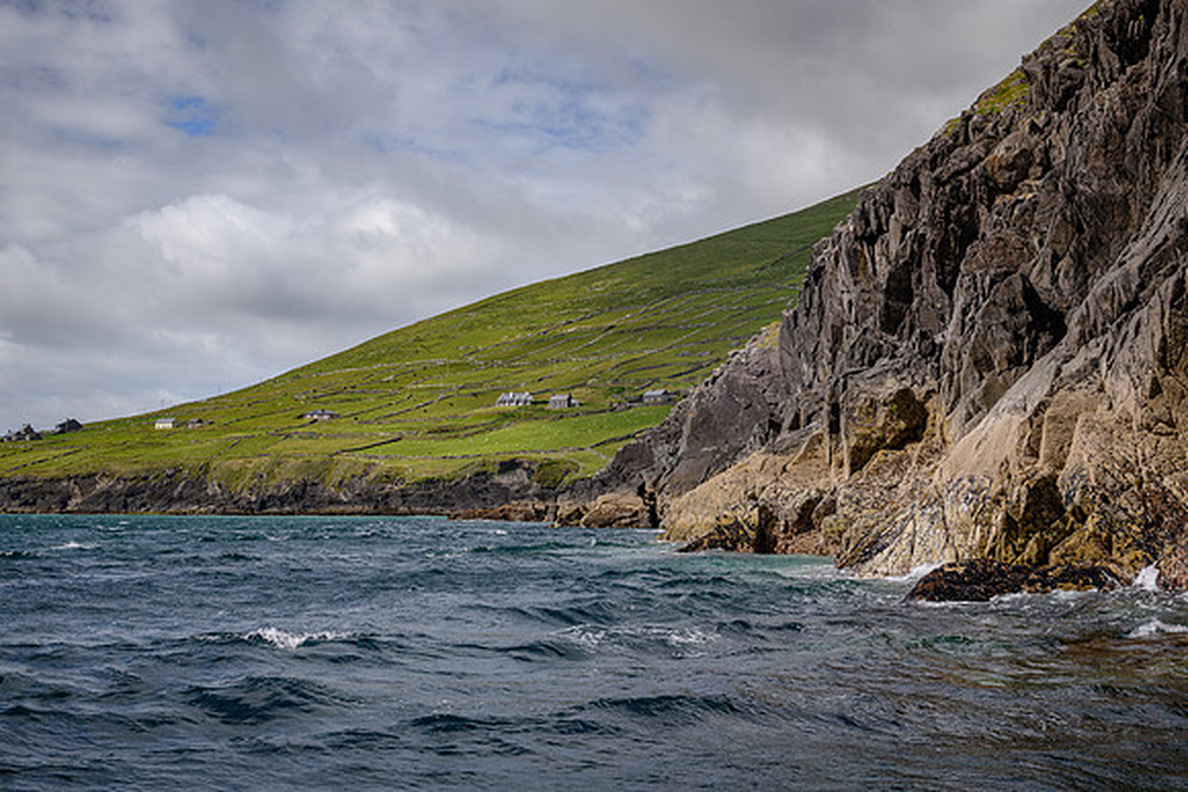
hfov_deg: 38.4
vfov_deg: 26.2
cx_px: 569
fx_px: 1704
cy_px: 395
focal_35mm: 52
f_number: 8
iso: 280
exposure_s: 1/800
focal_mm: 48
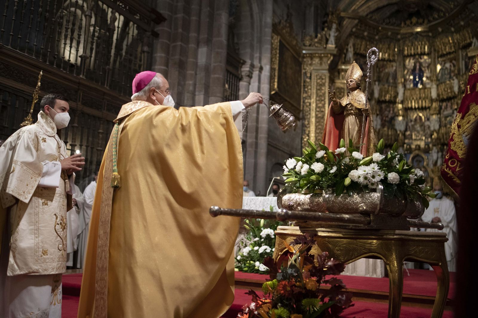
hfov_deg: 54.4
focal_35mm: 35
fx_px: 465
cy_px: 159
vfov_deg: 37.8
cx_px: 239
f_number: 2.2
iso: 2500
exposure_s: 1/500
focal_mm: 35
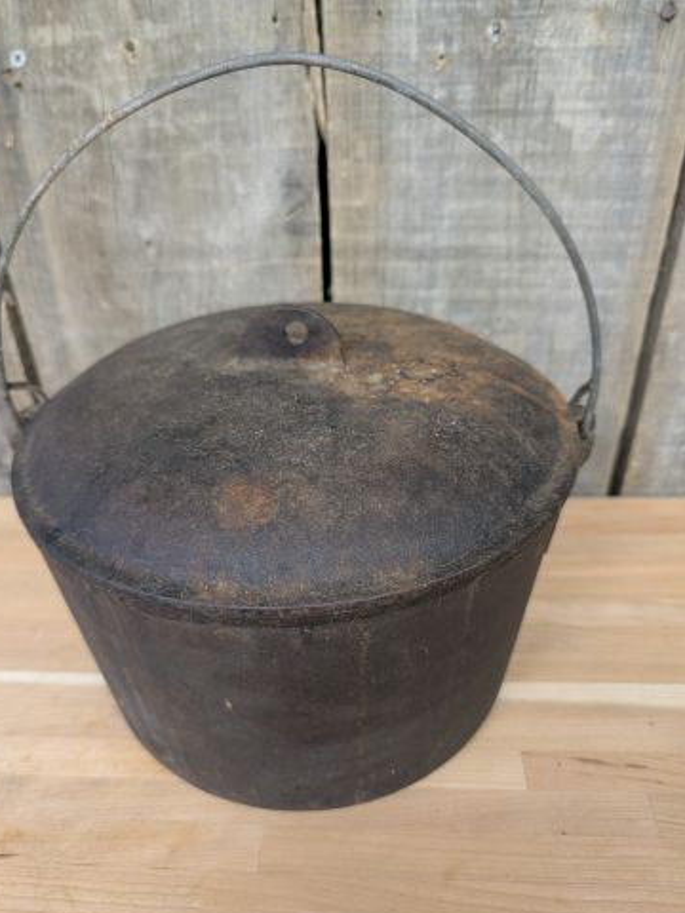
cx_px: 331
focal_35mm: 25
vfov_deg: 69.4
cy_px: 474
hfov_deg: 54.9
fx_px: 660
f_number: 1.68
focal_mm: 6.9
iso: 350
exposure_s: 1/24
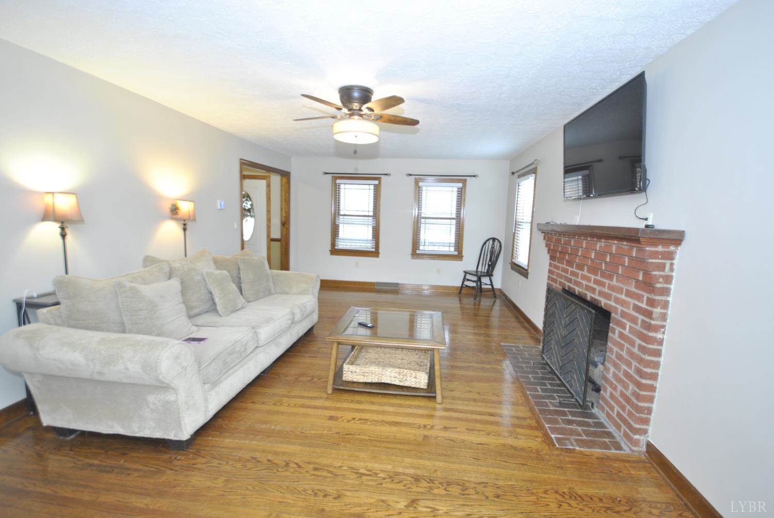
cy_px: 259
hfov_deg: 100.3
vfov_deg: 77.5
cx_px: 387
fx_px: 323
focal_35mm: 15
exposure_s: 1/10
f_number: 4
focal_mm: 10
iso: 400
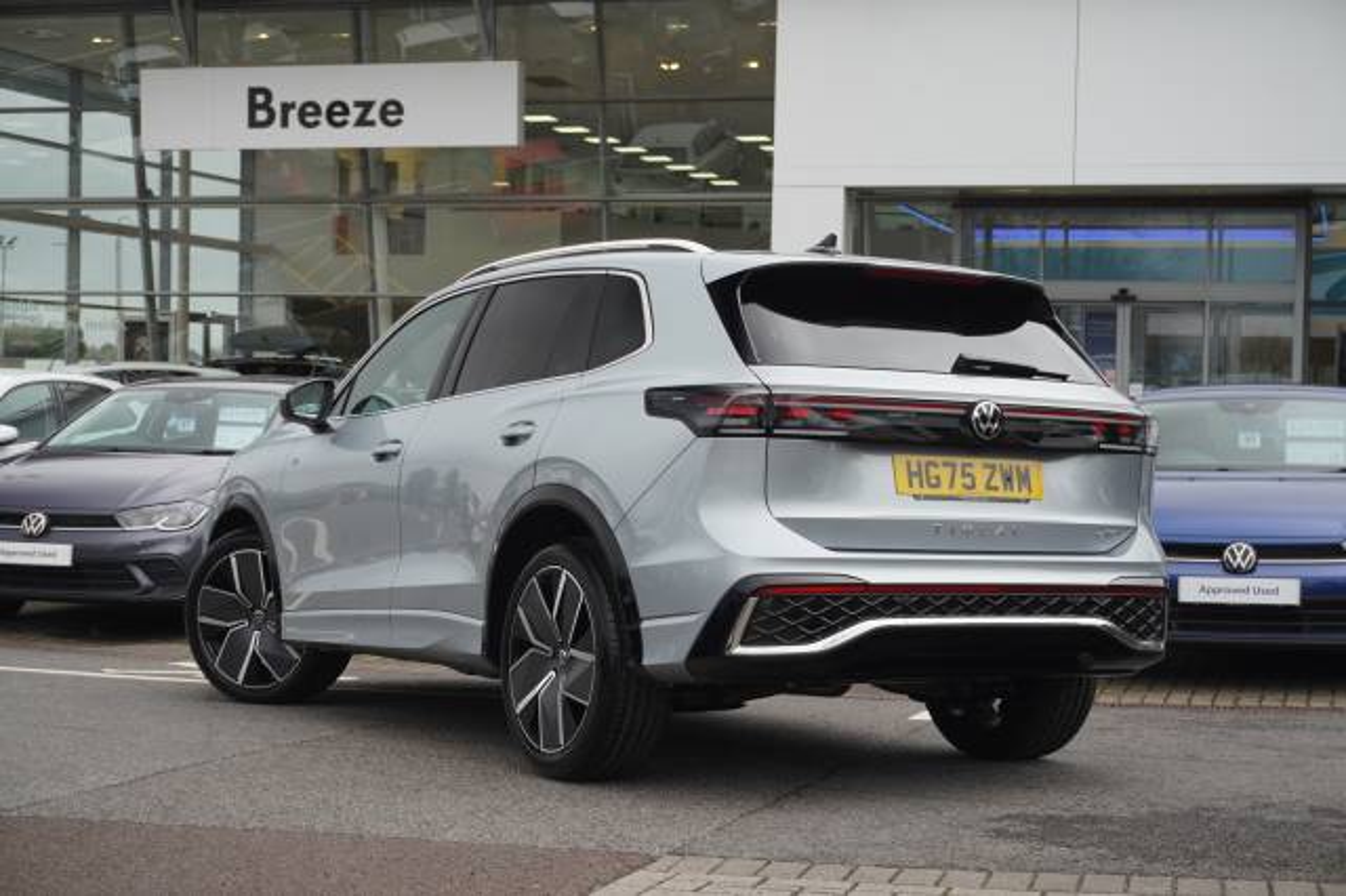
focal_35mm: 58
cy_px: 448
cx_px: 673
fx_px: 2186
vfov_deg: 23.2
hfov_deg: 34.2
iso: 500
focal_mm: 39
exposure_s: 1/160
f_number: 5.6
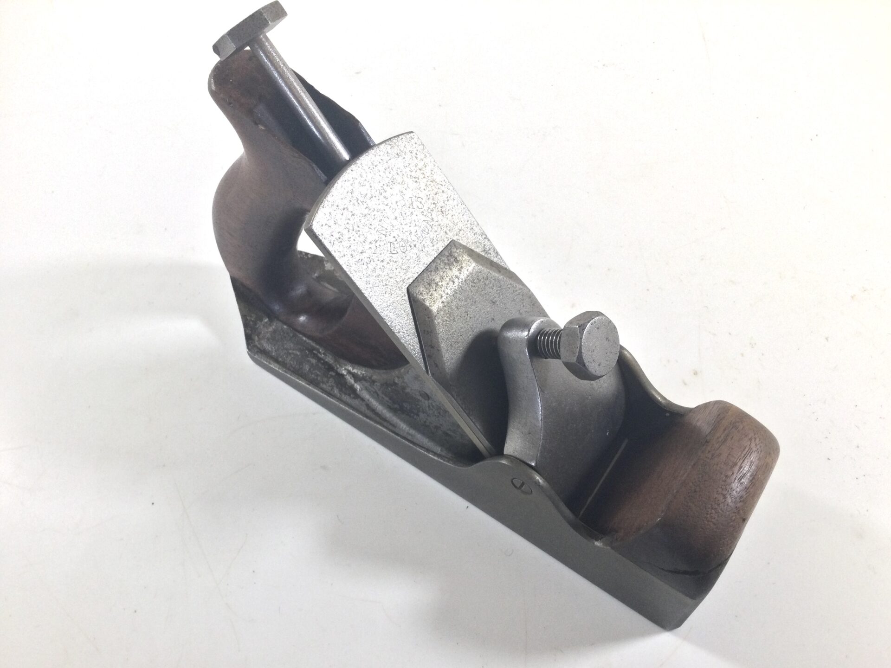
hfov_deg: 58.4
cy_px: 334
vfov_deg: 45.4
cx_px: 446
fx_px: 798
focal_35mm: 31
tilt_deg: -55.2
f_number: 2.4
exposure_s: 1/100
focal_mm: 3.3
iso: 50
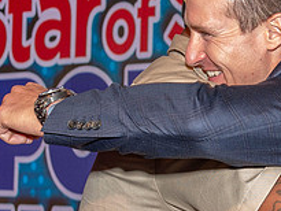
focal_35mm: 148
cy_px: 150
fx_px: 1202
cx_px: 288
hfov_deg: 13.1
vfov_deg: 10.0
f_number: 6.3
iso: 1250
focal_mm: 38
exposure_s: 1/125
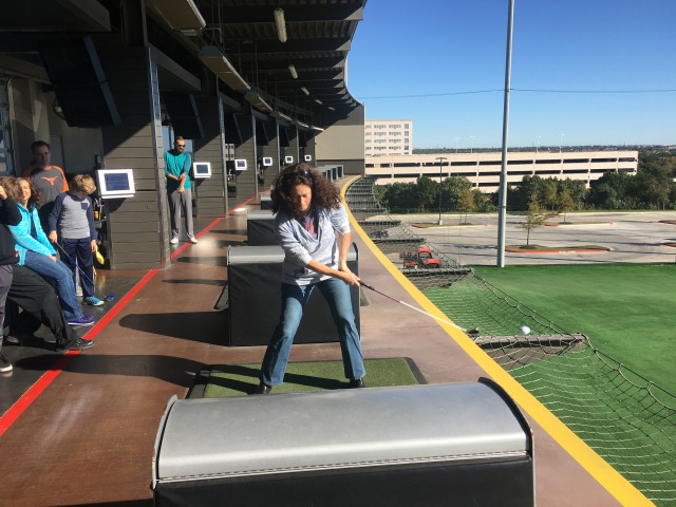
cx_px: 338
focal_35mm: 29
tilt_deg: -8.8
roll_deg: +1.0
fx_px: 566
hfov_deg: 61.7
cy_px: 254
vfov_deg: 48.2
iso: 25
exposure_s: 1/1183
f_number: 2.2
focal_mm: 4.15
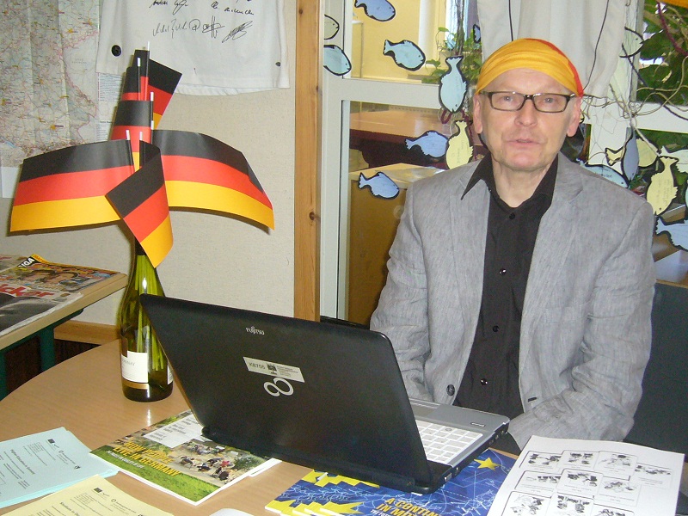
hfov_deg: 38.9
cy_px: 258
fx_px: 974
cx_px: 344
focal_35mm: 49
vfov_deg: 29.7
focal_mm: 6
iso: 200
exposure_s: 1/30
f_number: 2.9
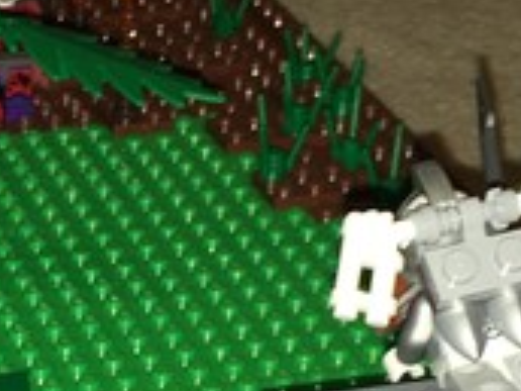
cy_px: 417
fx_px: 2288
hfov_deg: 12.9
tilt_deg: -31.6
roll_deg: -1.8
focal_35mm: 152
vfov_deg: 9.7
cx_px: 55
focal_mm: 4.15
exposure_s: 1/17
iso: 25
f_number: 2.2
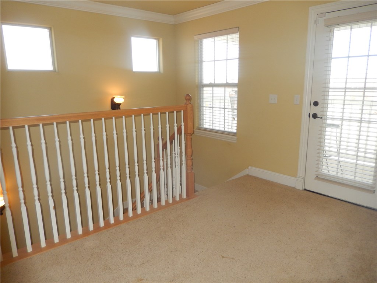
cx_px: 188
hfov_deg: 69.4
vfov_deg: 54.9
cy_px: 142
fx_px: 272
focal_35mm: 25
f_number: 3.4
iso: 180
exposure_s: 1/100
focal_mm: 4.5
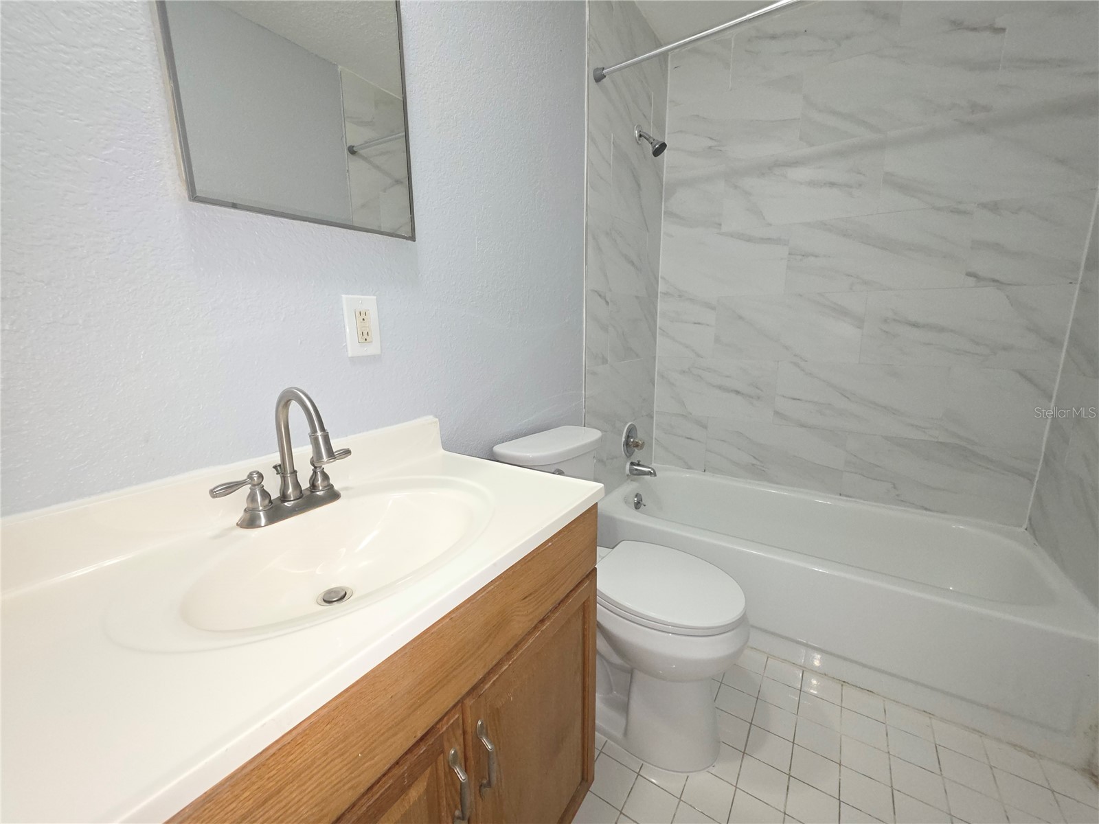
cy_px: 412
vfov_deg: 89.9
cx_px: 550
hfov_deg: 106.2
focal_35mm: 13
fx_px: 413
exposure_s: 1/60
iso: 200
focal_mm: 2.2
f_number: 1.9
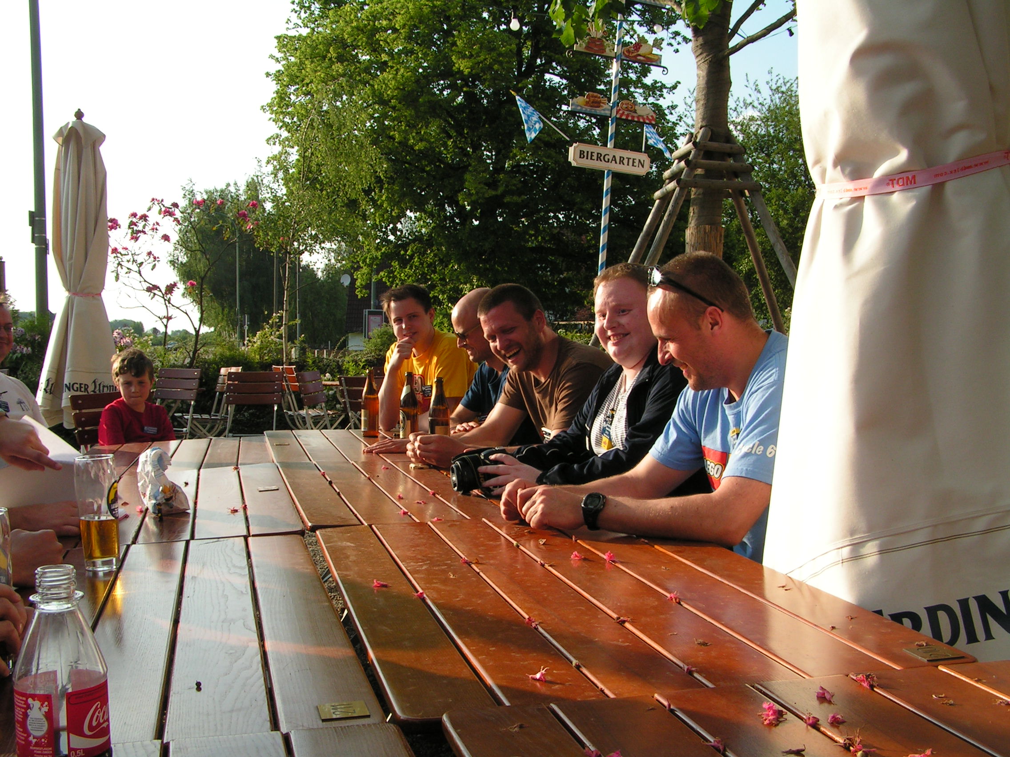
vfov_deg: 37.7
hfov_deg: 49.0
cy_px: 378
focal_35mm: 38
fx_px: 1109
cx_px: 505
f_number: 5.6
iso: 50
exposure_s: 1/200
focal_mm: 6.3
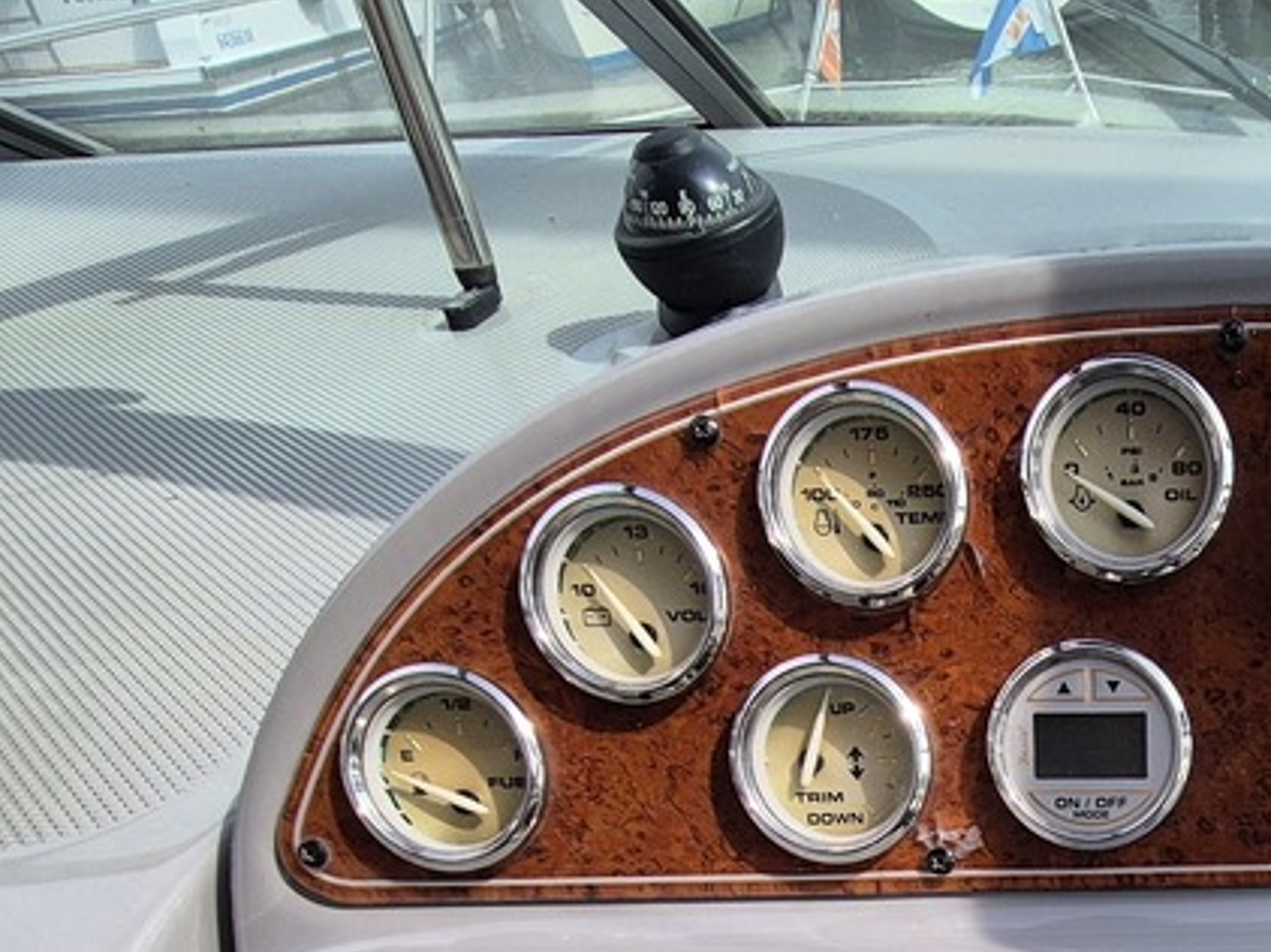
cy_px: 1115
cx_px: 1226
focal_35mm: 37
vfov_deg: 32.5
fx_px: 1358
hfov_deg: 44.0
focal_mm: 2.2
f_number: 2.2
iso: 50
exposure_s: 1/1356
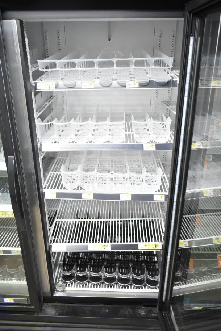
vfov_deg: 67.4
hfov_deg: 48.0
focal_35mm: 27
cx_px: 110
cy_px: 166
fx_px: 248
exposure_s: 1/60
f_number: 4
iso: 1600
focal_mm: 18
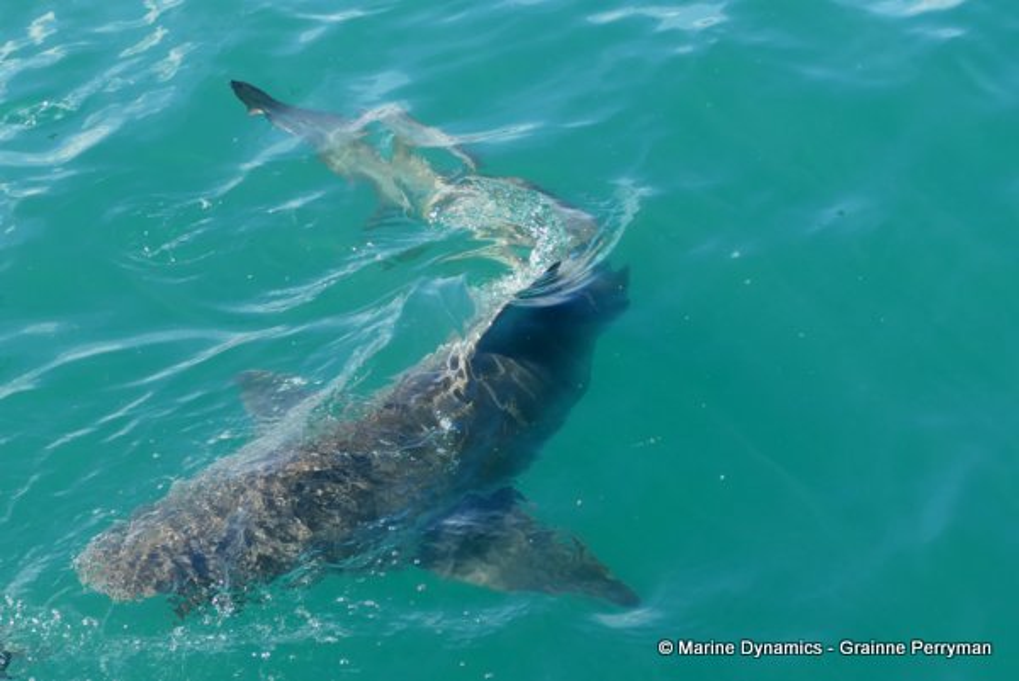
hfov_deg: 45.4
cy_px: 340
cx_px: 510
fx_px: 1218
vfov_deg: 31.2
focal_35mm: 43
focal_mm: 15.76
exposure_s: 1/800
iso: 125
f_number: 3.2
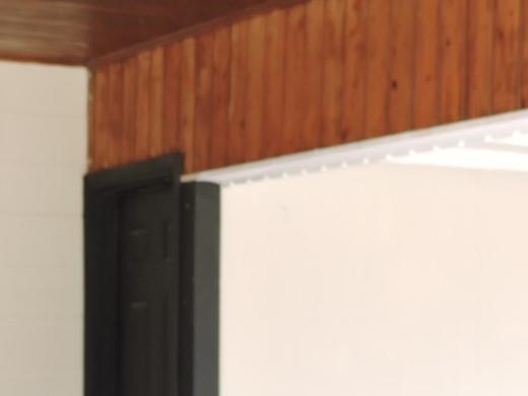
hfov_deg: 16.0
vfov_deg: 11.9
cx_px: 252
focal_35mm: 123
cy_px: 406
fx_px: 1876
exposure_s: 1/60
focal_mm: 7.1
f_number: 3.3
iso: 110
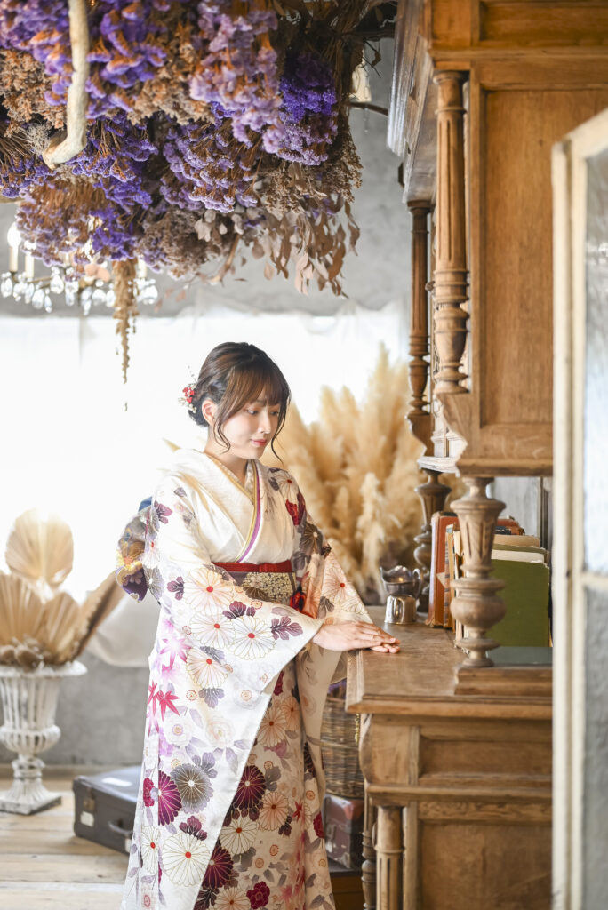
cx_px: 304
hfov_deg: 27.0
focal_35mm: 50
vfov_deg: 39.6
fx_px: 1265
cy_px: 455
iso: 400
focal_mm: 50
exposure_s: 1/160
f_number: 1.8
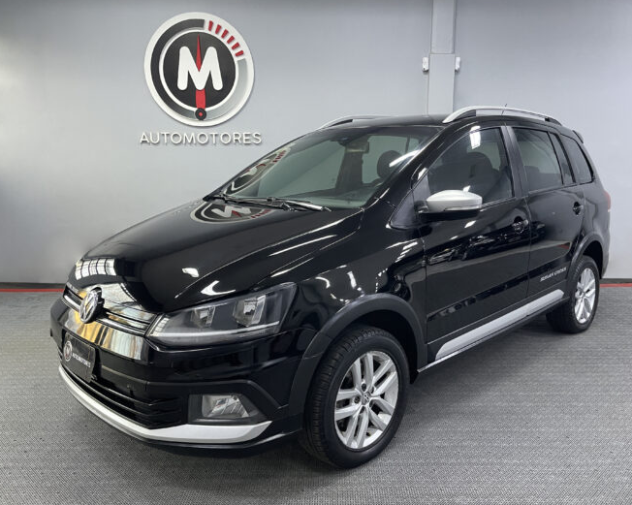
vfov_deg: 53.1
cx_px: 337
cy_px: 257
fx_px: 505
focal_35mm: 27
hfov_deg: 64.0
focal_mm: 5.1
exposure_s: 1/43
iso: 500
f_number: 1.6
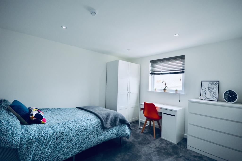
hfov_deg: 100.4
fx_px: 101
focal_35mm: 15
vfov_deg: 77.2
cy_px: 80
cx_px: 121
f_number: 5.6
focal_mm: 10
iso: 400
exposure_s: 1/125
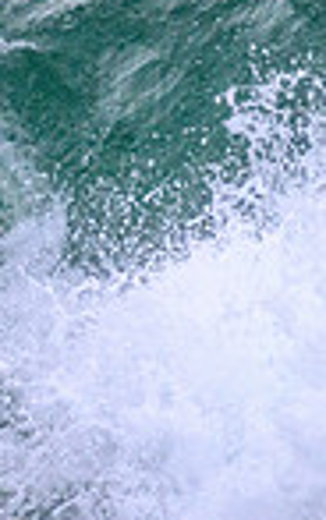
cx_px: -457
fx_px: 45572
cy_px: -16
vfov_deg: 0.7
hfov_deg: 0.4
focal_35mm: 3209
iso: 2000
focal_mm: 800
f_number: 11
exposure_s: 1/1600
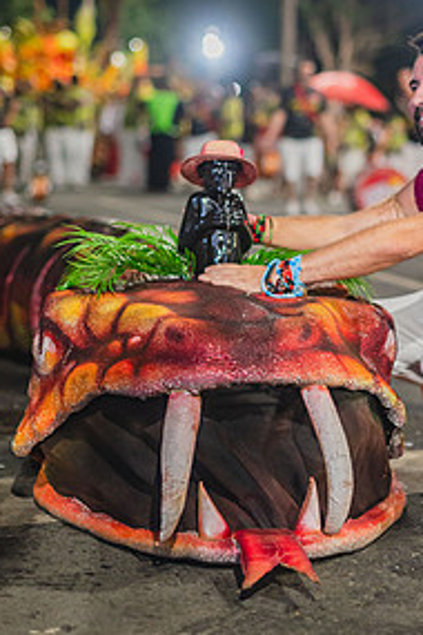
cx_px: 303
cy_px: 232
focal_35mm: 79
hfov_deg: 17.2
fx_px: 1392
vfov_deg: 25.6
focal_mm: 50
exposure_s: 1/400
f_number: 2
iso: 2000
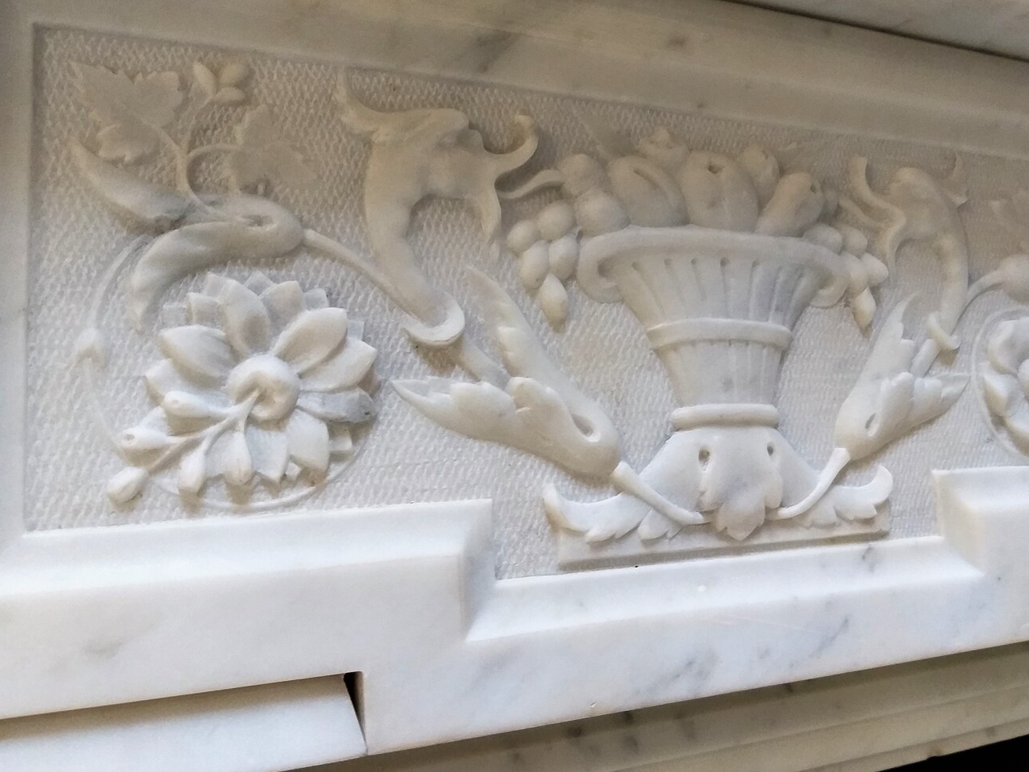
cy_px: 358
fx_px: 951
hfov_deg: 56.6
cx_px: 586
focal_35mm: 32
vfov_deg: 44.1
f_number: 1.7
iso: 200
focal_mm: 3.93
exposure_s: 1/33
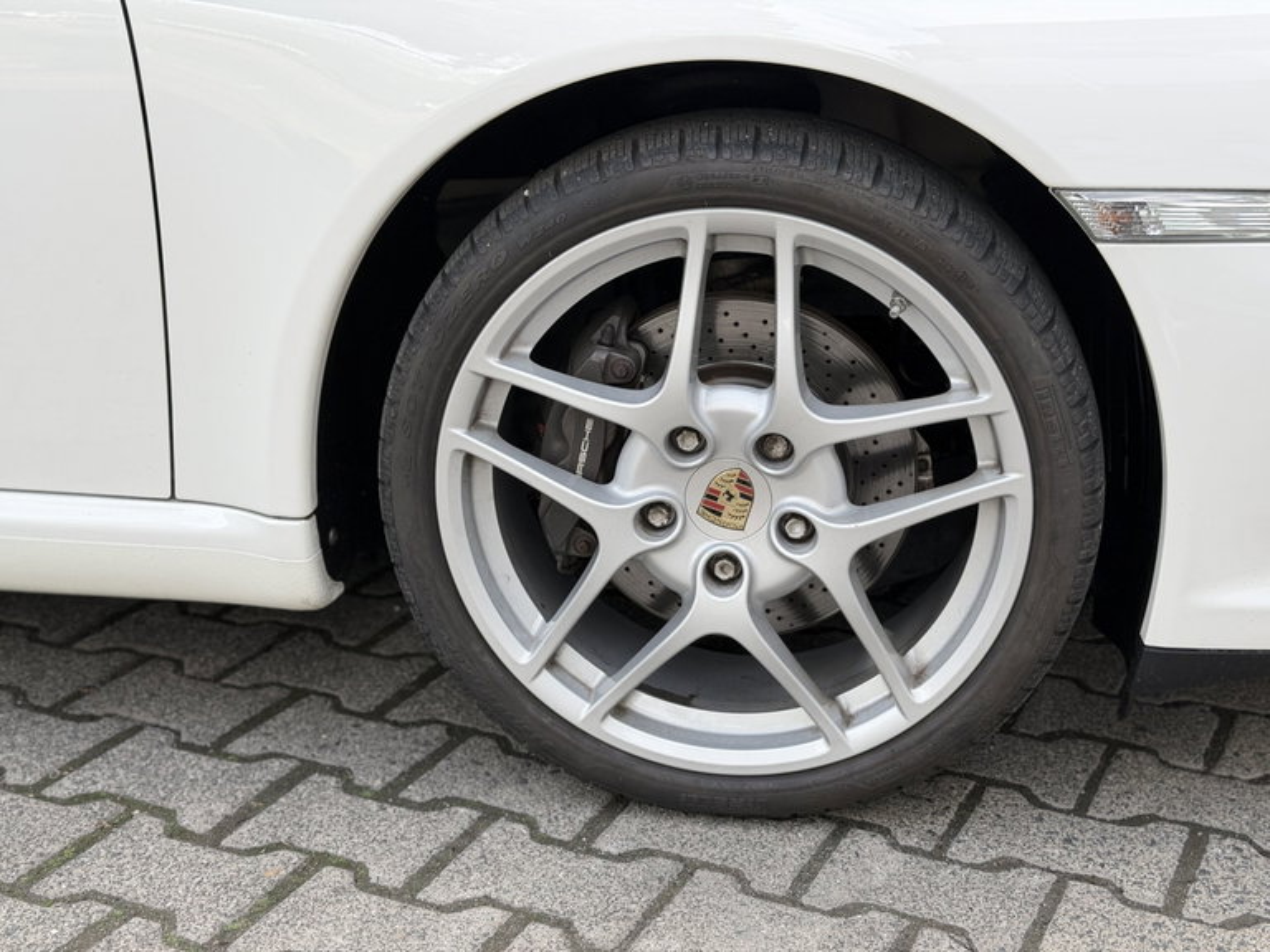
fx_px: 1761
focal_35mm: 48
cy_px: 476
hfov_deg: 39.7
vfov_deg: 30.3
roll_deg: +1.5
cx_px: 635
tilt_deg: -19.0
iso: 64
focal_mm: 6.76
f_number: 1.78
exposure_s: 1/294
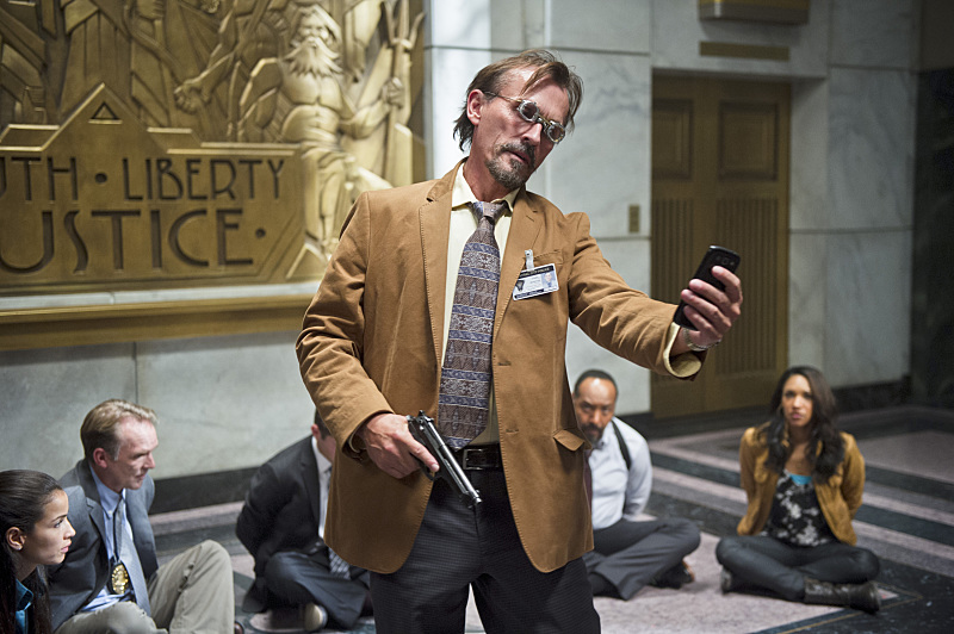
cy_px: 317
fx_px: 1271
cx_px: 477
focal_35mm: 48
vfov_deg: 28.0
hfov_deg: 41.1
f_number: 2.8
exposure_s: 1/125
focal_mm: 48
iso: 2000
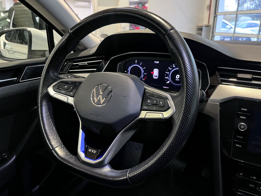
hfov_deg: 67.3
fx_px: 196
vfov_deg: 53.1
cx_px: 130
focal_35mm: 26
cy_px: 98
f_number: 1.6
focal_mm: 5.1
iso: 500
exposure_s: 1/25
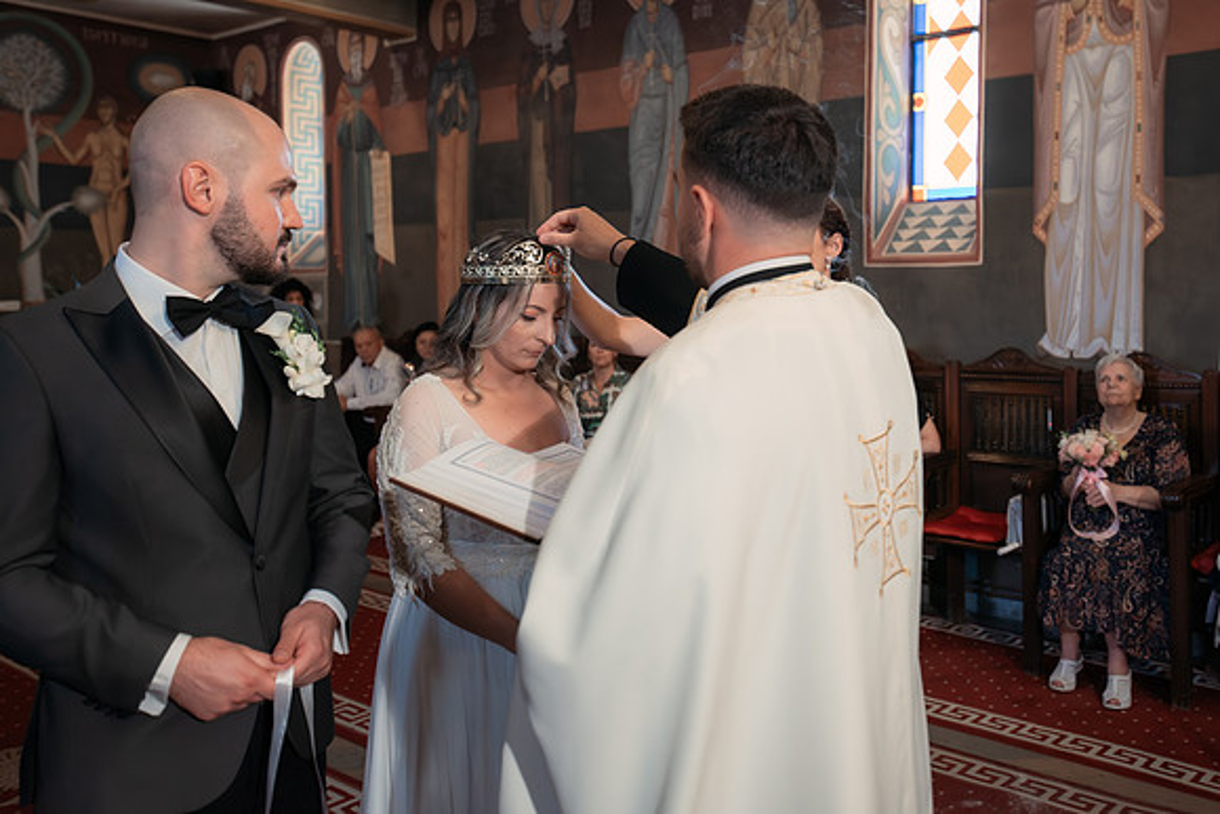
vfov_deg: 38.7
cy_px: 351
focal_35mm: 34
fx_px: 1158
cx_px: 695
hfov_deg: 55.4
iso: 5000
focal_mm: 30
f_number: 2.8
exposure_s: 1/200
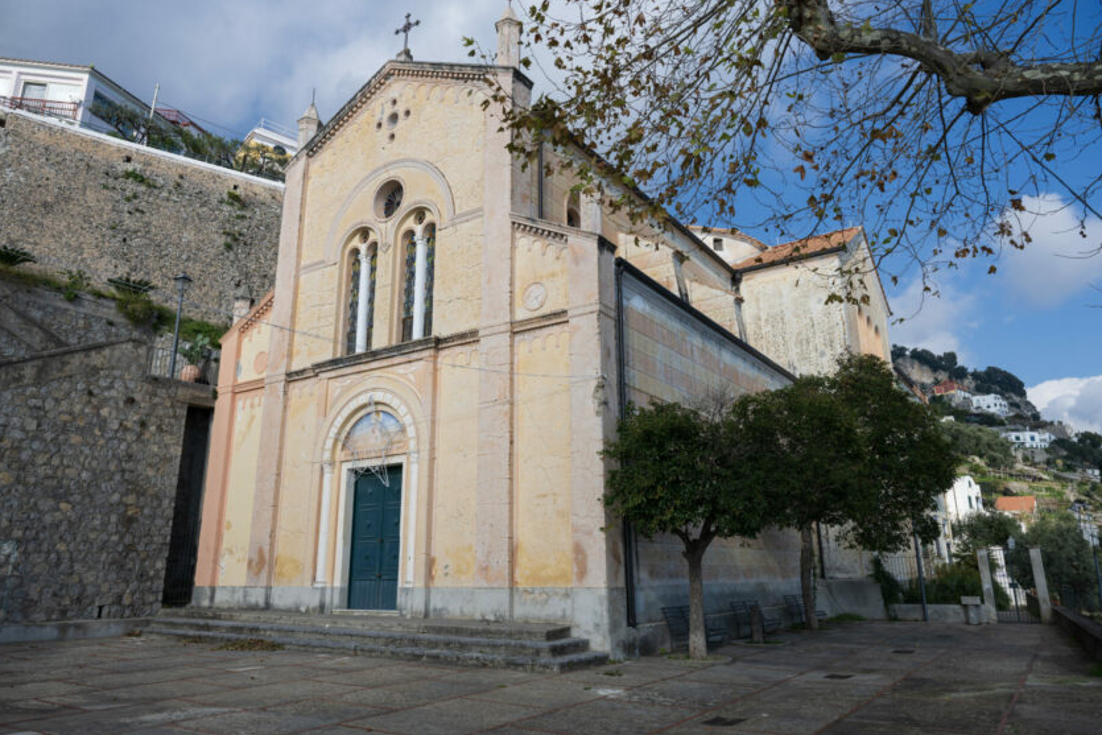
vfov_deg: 51.3
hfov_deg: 71.5
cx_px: 557
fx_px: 765
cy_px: 355
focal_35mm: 25
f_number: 7.1
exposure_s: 1/400
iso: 100
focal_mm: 24
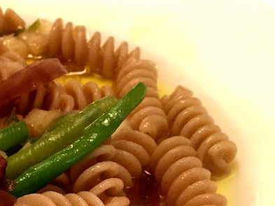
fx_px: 604
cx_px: -57
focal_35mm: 76
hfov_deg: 23.4
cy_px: 257
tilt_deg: -47.8
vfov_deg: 18.2
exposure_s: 1/33
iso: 200
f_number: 2.2
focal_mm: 4.15
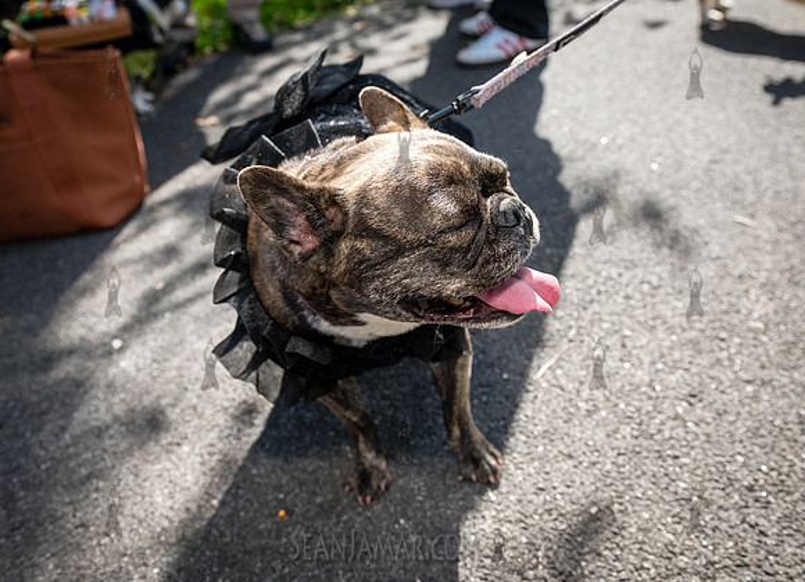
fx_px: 759
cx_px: 413
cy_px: 271
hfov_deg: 55.9
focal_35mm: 33
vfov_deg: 41.9
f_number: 5
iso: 1000
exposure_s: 1/2500
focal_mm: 27
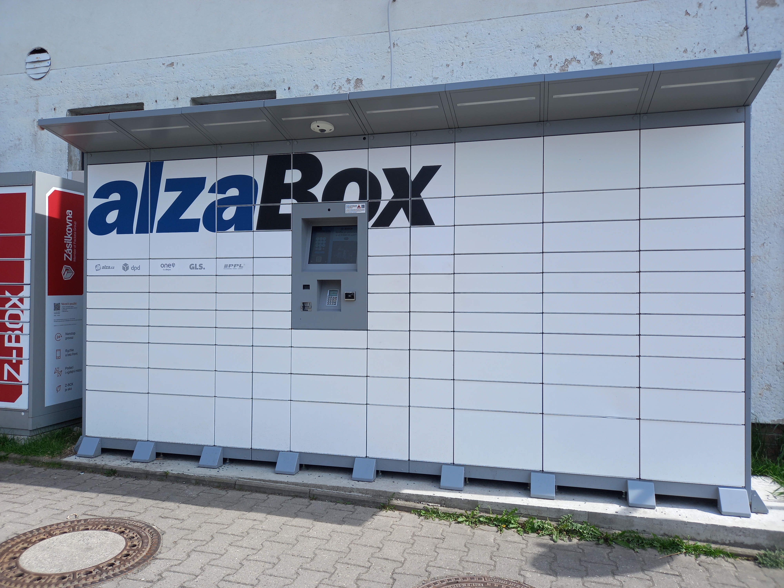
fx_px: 566
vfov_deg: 54.9
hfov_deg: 69.4
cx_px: 392
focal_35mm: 25
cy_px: 294
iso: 25
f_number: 2
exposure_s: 1/465
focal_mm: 4.6
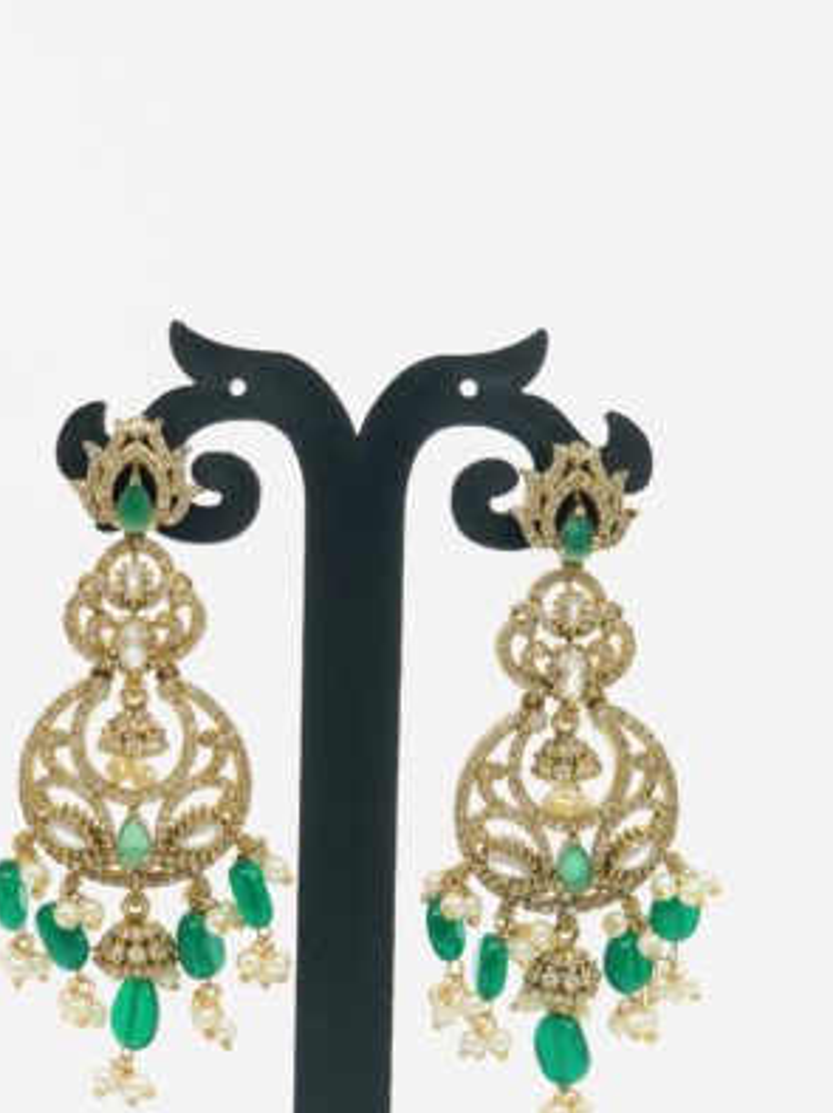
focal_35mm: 74
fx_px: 2377
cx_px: 356
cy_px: 712
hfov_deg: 19.9
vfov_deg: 26.2
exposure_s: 1/100
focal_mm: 6
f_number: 2.4
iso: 16
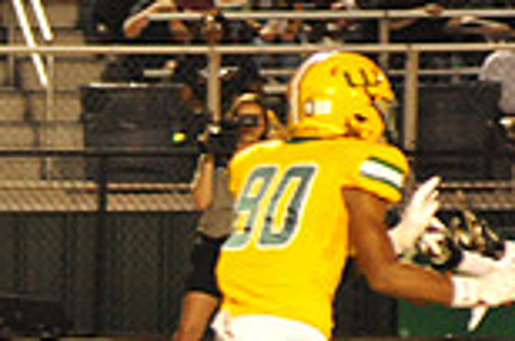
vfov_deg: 1.8
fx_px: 10764
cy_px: 542
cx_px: -398
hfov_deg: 2.7
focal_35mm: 754
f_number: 5.6
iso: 6400
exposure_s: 1/200
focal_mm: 200
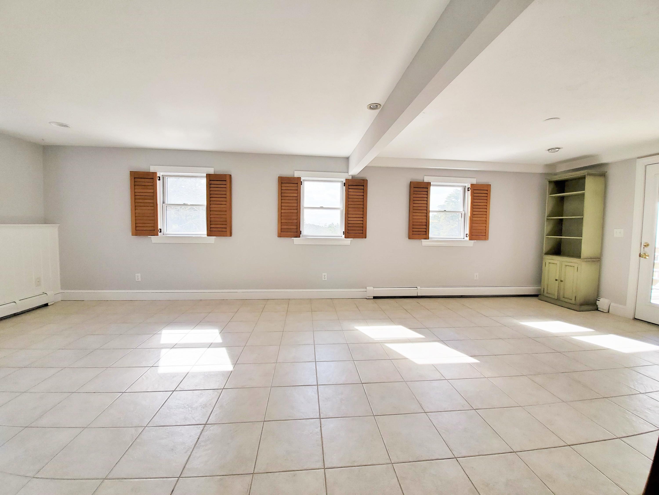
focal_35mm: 13
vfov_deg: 89.9
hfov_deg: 106.2
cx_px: 330
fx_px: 247
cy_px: 248
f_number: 2.2
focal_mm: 1.8
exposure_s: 1/119
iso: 50
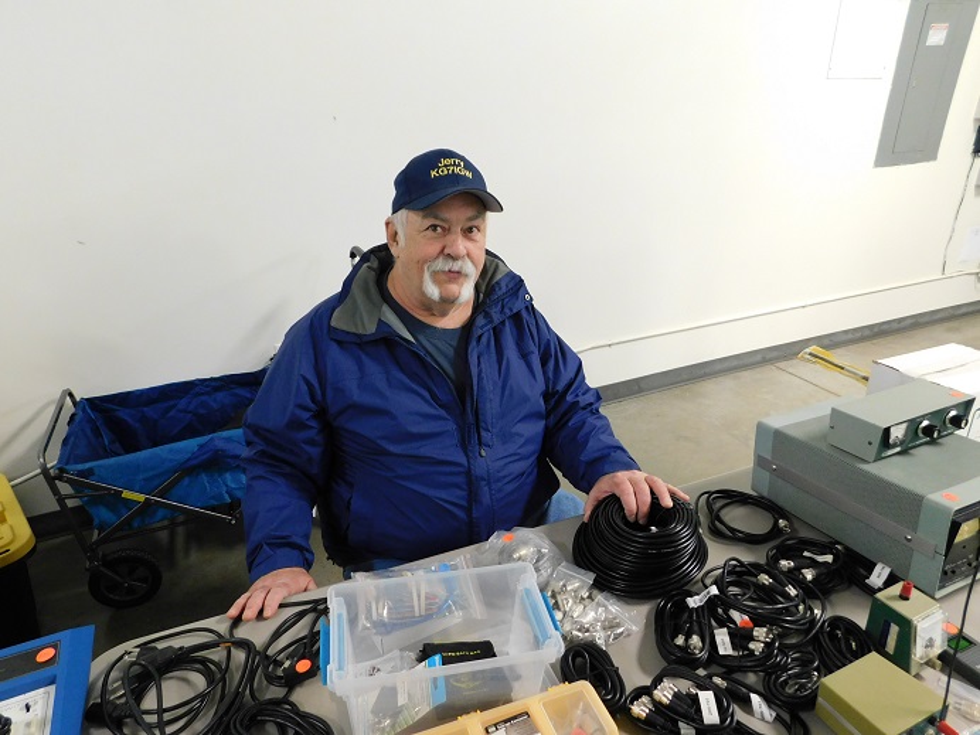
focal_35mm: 23
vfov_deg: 58.9
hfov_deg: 73.9
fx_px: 651
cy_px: 368
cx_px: 490
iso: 400
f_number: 3
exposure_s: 1/25
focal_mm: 4
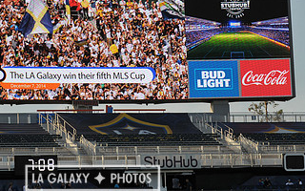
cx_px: 92
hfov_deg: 10.8
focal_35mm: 194
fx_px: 1613
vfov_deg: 6.8
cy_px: 34
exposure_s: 1/500
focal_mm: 105
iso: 400
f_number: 11
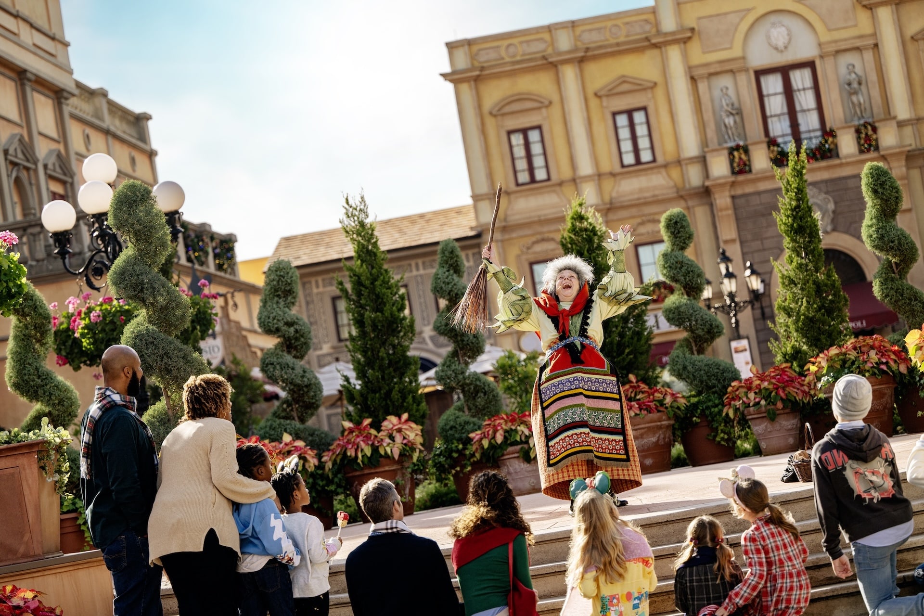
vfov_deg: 16.1
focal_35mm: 85
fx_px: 2181
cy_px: 308
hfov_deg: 23.9
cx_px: 462
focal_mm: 85
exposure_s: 1/2500
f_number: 2.8
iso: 320
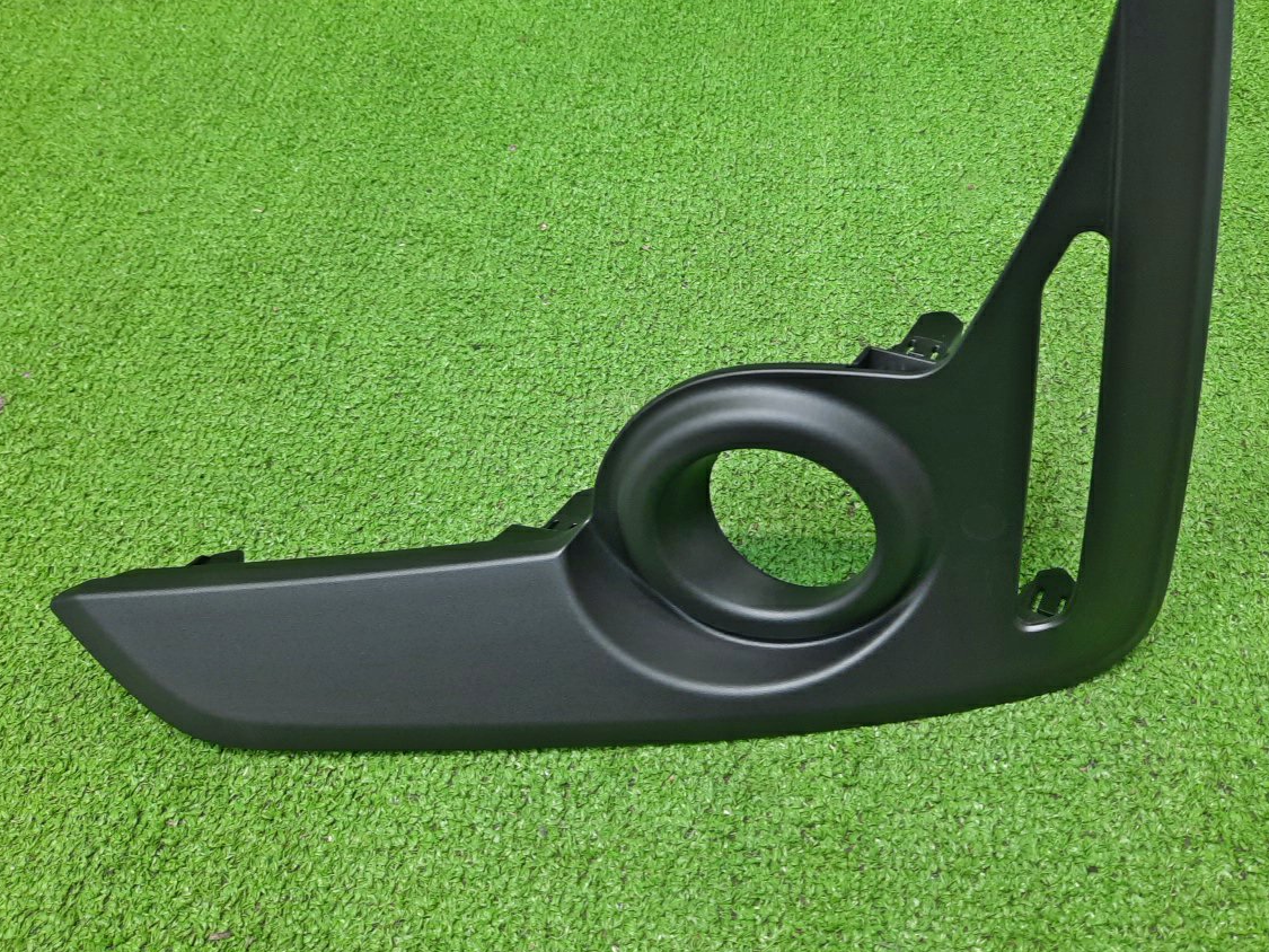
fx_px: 1173
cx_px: 715
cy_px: 356
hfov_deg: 56.6
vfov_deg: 43.8
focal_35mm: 32
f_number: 2
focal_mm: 4.6
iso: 143
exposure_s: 1/50
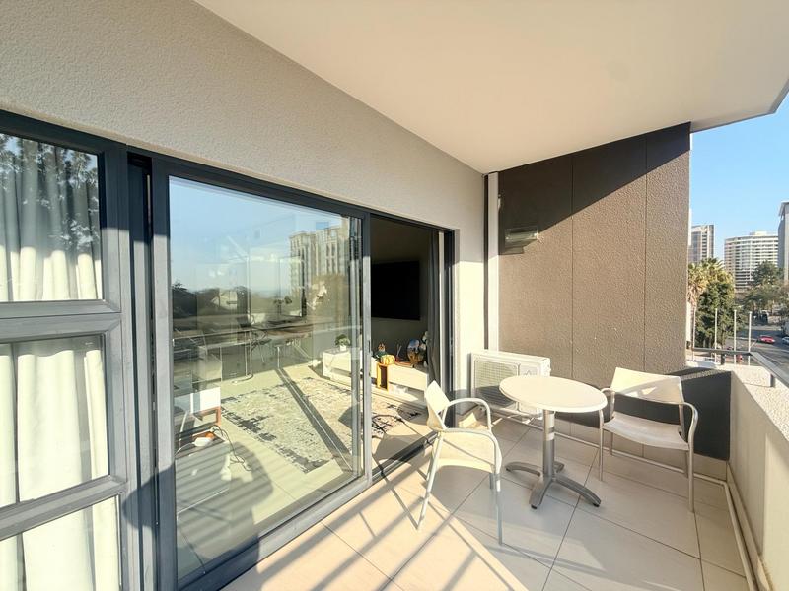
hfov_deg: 102.1
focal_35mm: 14
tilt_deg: -1.3
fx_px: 319
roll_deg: +0.9
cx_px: 394
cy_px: 296
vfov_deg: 85.7
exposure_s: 1/970
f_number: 2.2
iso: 50
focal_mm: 2.22
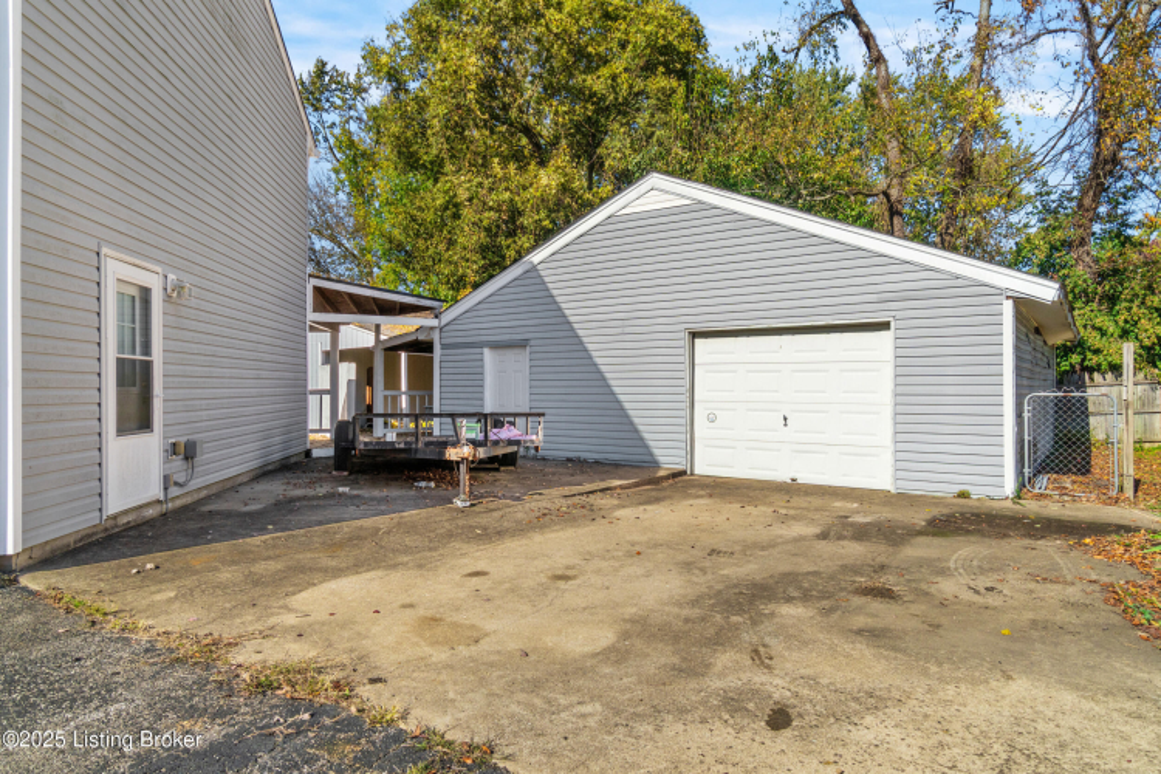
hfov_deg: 77.3
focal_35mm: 22
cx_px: 580
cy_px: 387
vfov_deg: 56.1
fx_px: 726
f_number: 8
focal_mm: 15
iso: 400
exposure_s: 1/1250
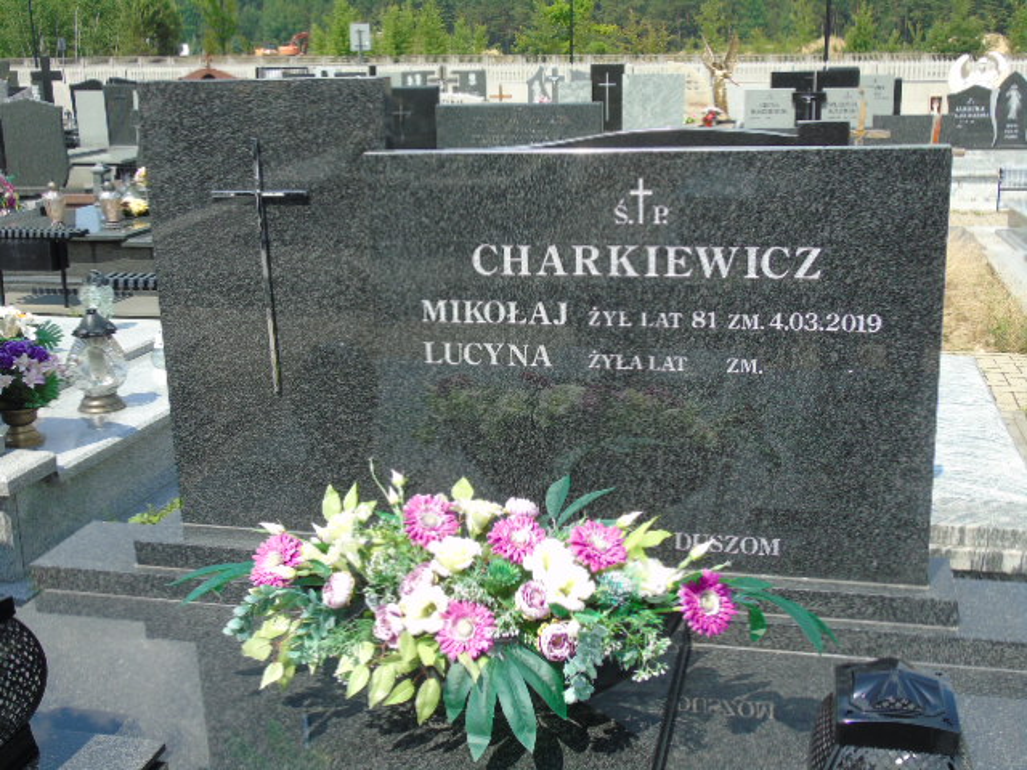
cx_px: 514
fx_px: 1187
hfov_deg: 46.8
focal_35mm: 40
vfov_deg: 36.0
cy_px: 385
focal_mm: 7.1
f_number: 3.9
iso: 80
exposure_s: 1/400
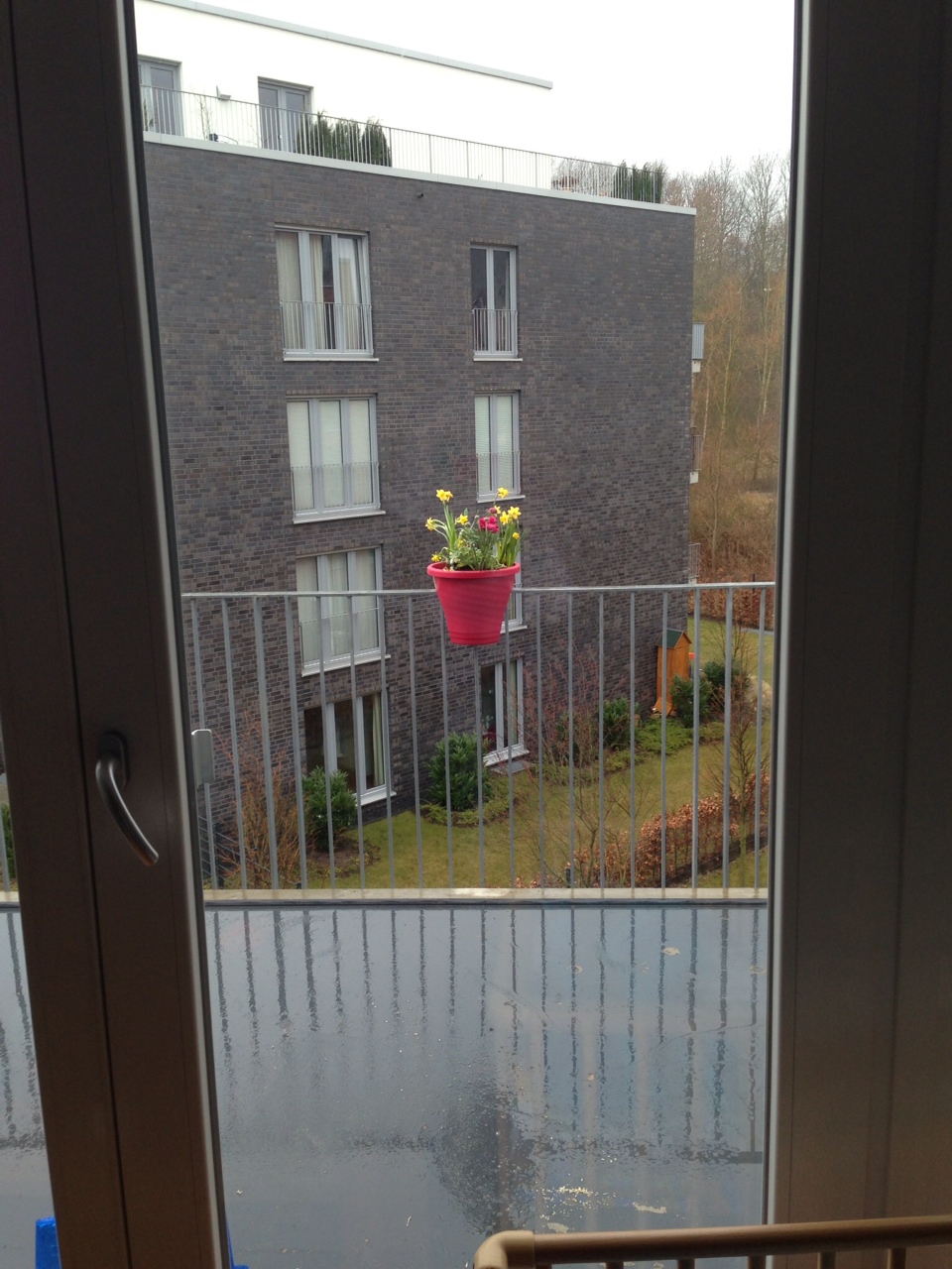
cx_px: 476
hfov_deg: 42.9
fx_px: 1210
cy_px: 634
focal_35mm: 33
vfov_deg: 55.4
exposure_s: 1/144
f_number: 2.4
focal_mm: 4.13
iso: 50
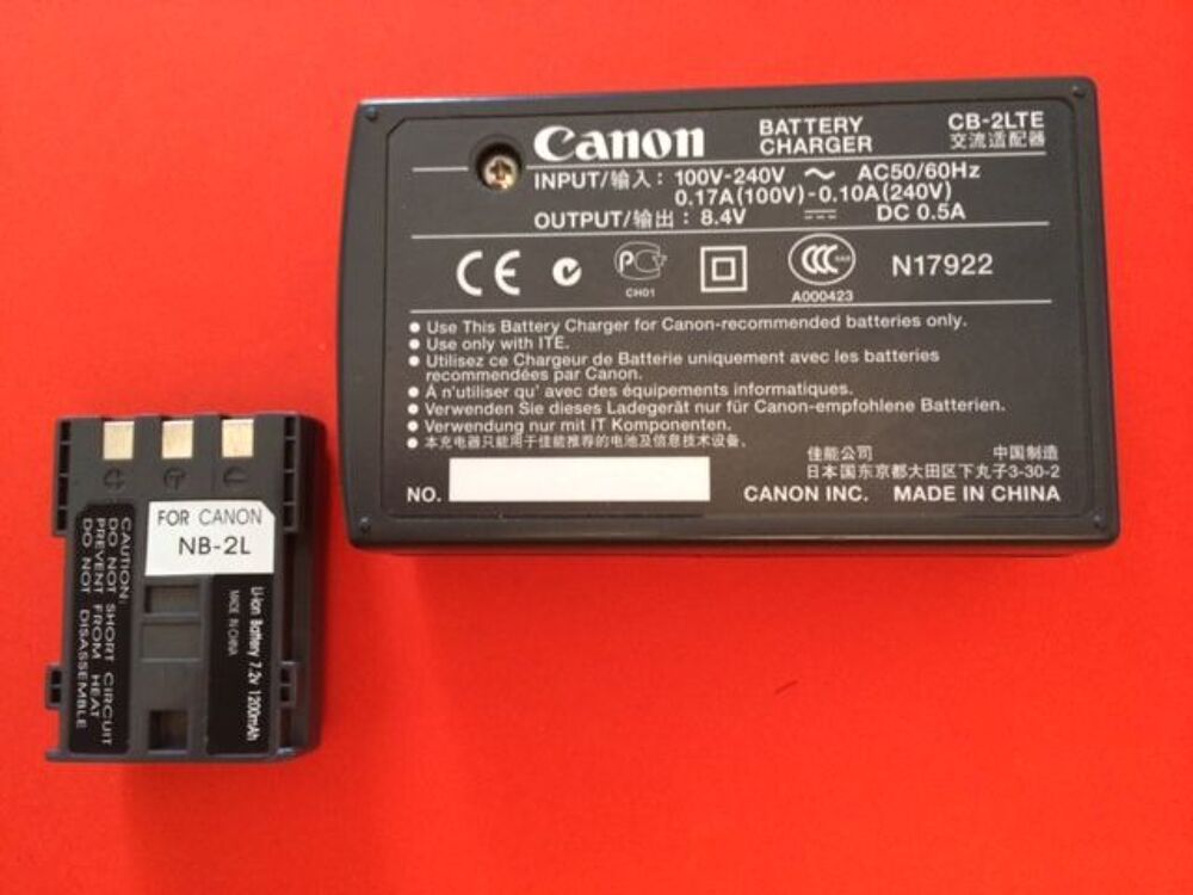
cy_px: 448
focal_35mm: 30
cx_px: 596
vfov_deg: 46.8
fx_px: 1034
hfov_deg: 60.0
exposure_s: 1/20
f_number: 2.2
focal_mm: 4.12
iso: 320
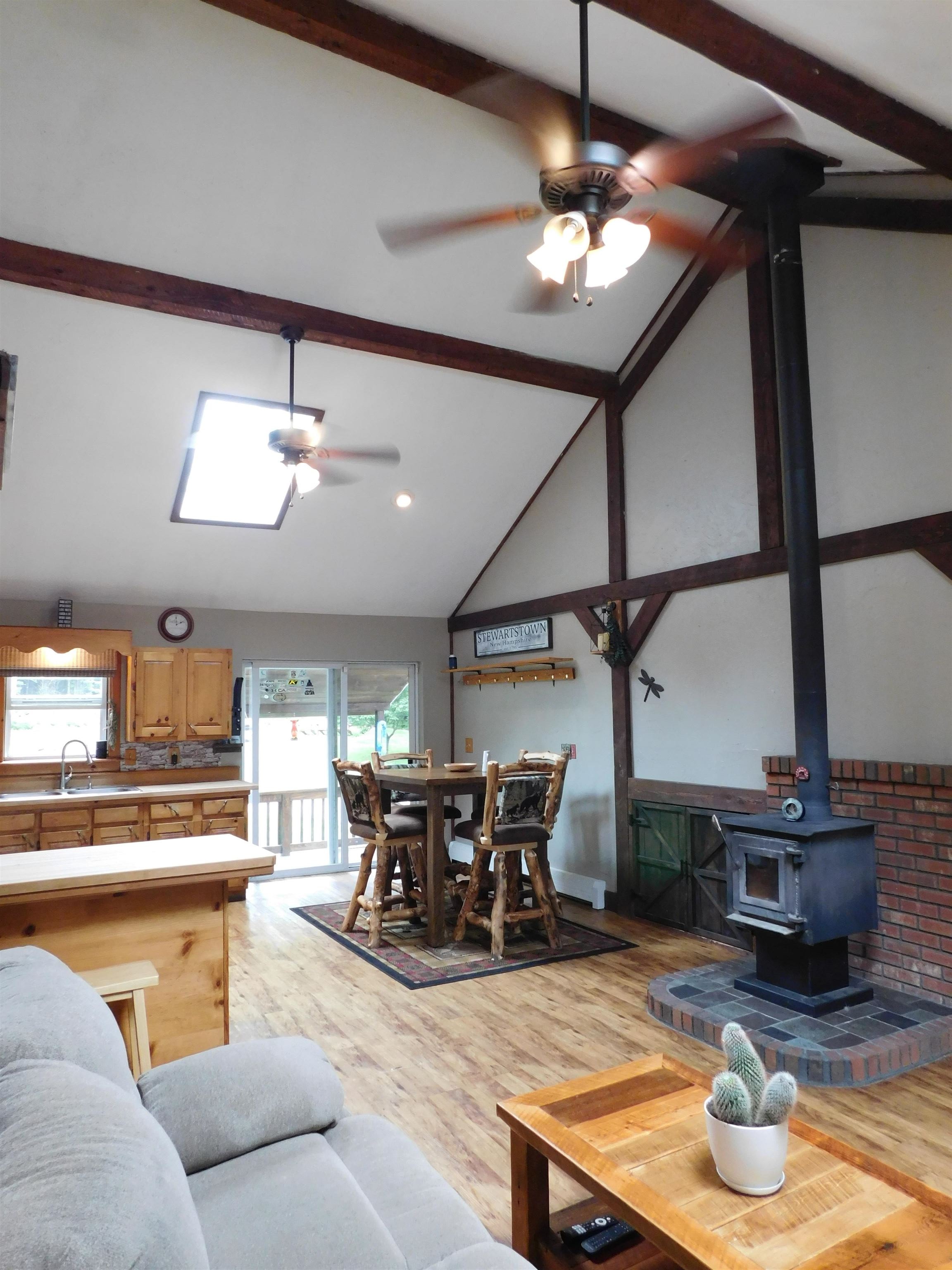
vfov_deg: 73.9
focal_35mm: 23
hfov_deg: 58.9
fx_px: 843
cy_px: 635
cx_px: 476
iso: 280
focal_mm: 4
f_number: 3
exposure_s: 1/30
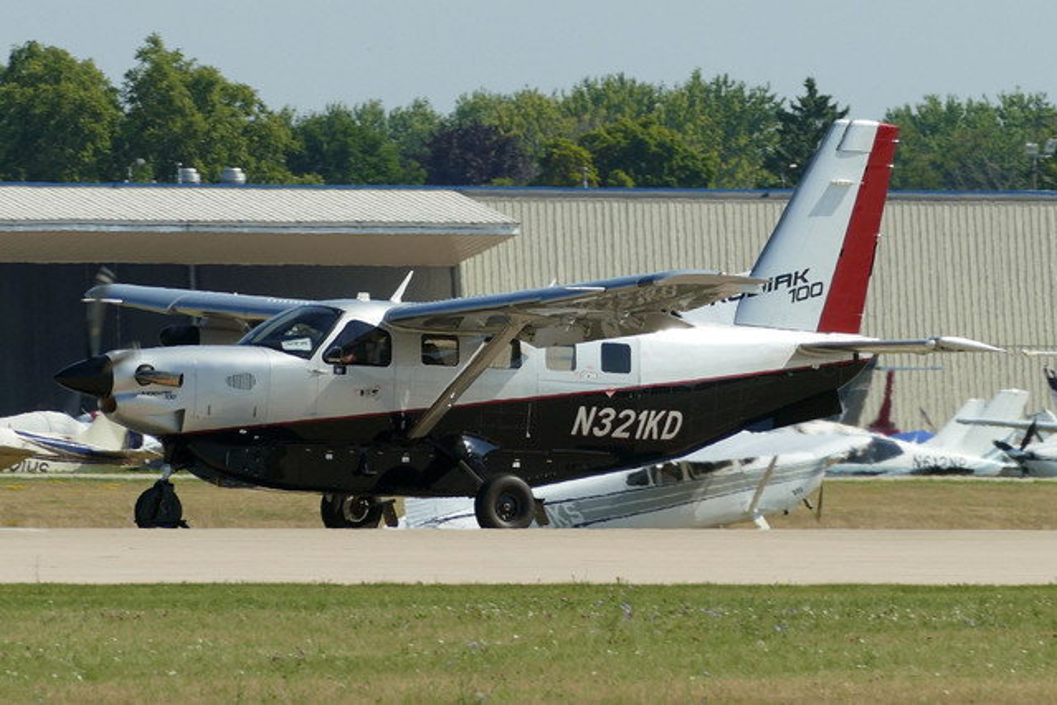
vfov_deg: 1.9
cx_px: 528
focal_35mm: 729
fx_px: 21408
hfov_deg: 2.8
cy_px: 352
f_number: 5.6
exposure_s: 1/800
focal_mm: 146
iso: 125
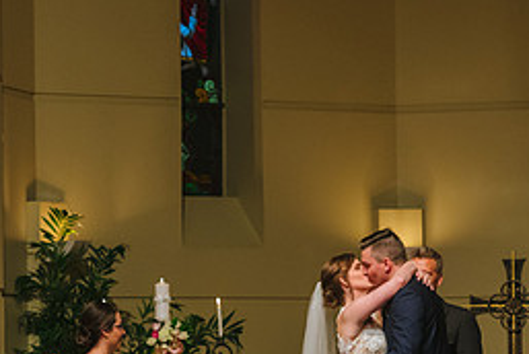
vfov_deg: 5.0
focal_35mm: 275
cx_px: 235
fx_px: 4046
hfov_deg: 7.5
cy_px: 330
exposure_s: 1/160
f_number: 2.8
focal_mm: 122
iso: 1600
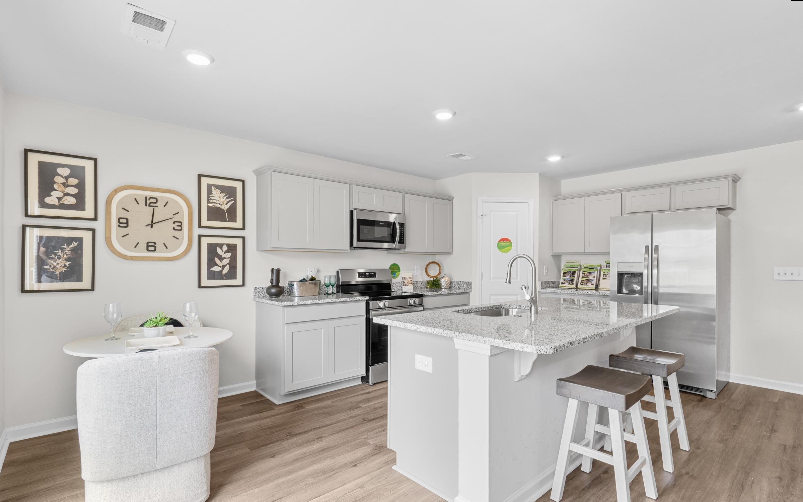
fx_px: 384
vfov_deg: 66.3
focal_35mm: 18
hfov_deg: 92.6
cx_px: 405
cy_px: 263
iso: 200
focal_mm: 11
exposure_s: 1/13
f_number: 6.3
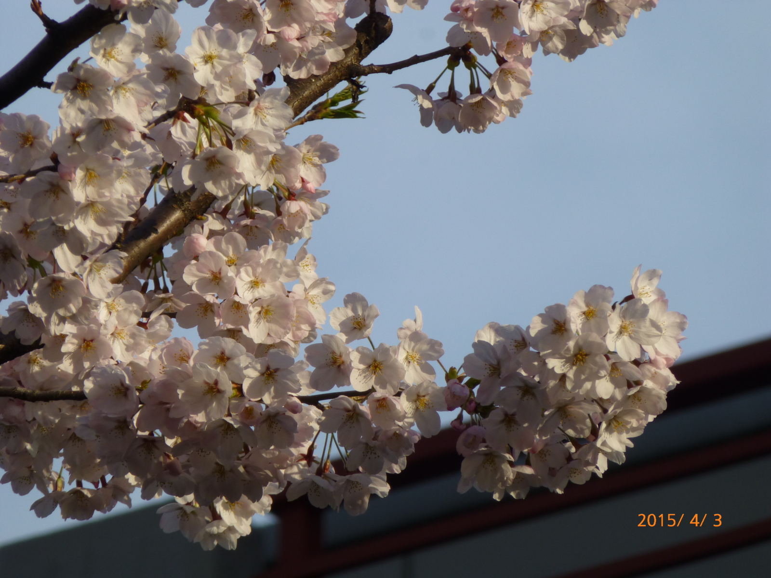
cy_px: 289
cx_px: 386
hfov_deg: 4.1
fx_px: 10691
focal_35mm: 480
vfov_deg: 3.1
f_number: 6.4
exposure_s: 1/400
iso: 100
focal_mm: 86
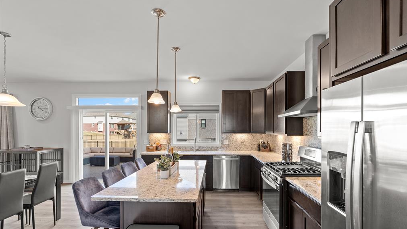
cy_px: 132
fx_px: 183
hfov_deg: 95.9
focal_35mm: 17
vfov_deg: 63.6
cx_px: 206
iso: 400
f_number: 8
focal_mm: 16
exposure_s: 1/2.5
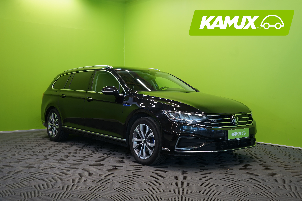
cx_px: 151
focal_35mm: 41
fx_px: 344
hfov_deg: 47.4
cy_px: 100
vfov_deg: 32.6
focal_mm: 41
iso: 400
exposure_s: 1/30
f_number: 5.6
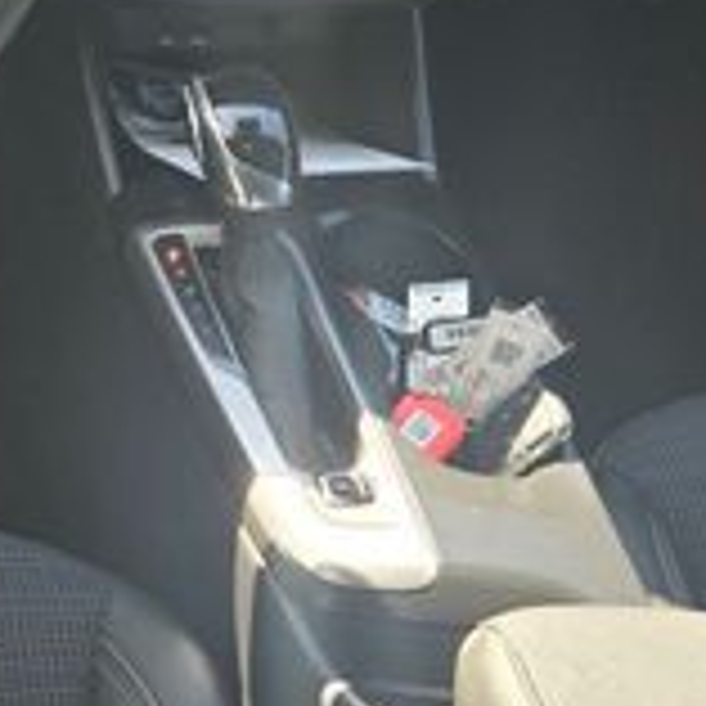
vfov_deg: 20.9
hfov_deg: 20.7
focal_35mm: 83
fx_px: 1915
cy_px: 297
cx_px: 148
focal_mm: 5.4
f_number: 1.8
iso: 50
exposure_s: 1/180
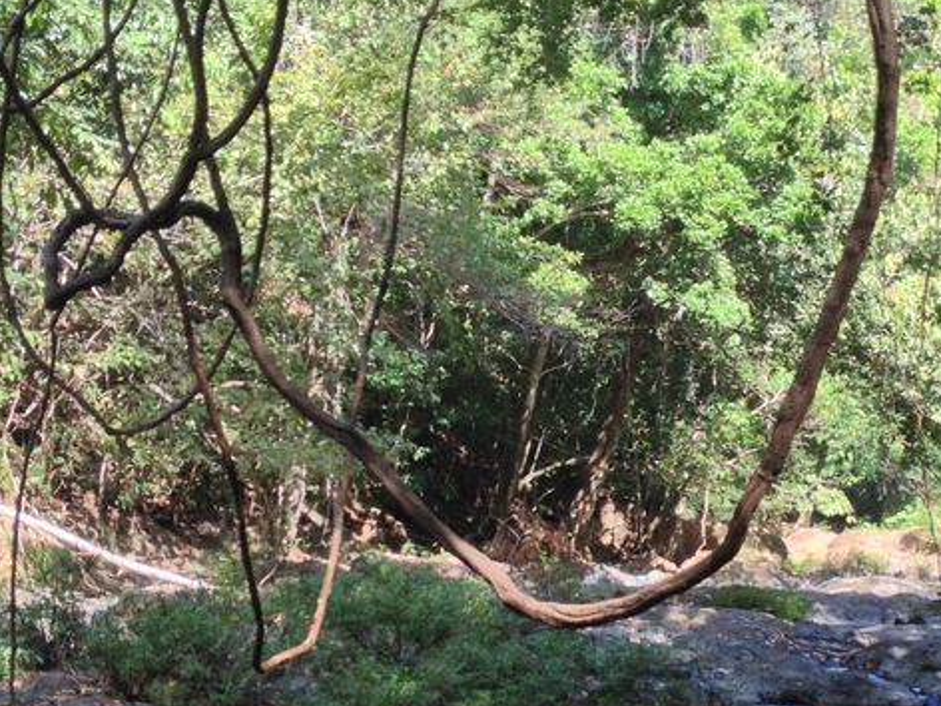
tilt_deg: +1.0
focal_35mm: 89
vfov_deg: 16.6
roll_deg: -1.3
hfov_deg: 21.8
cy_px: 475
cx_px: 716
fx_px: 2419
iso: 50
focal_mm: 4.28
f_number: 2.4
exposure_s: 1/130
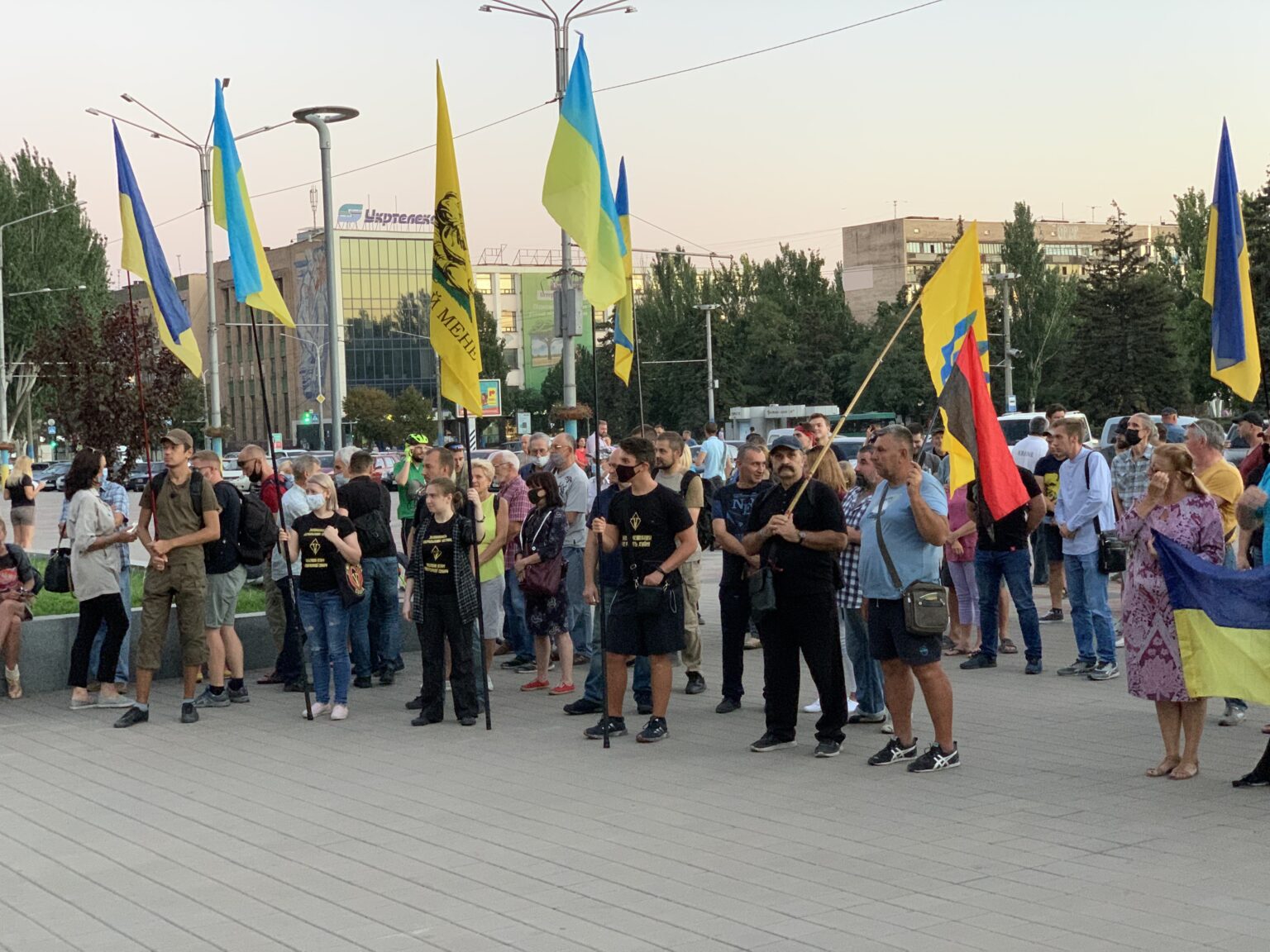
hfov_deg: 36.8
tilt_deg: -0.6
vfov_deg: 28.0
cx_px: 635
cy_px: 476
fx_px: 1908
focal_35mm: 52
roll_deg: +1.7
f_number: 2.4
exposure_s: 1/60
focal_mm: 6
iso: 250
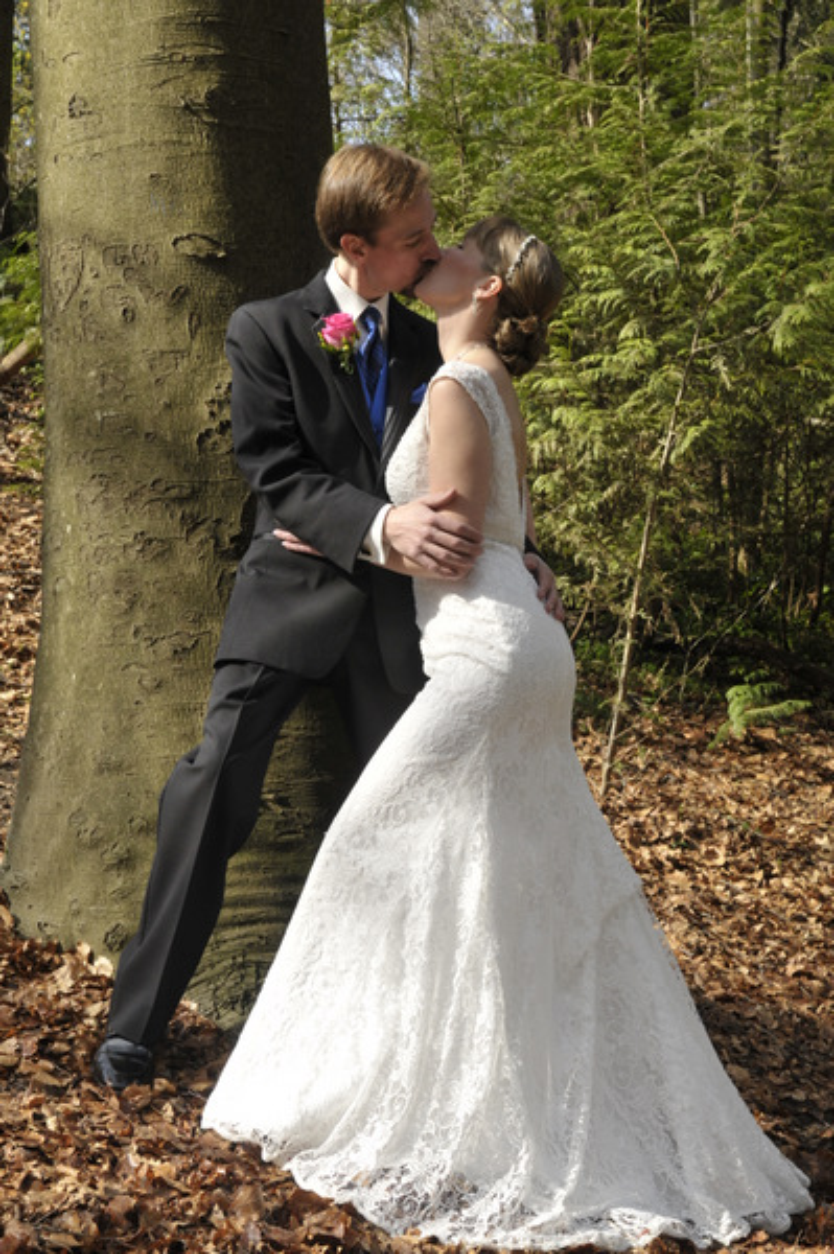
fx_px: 1984
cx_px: 417
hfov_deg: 23.7
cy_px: 627
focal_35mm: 57
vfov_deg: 35.1
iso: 400
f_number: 9
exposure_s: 1/250
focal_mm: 38
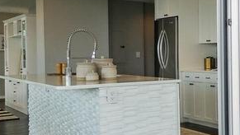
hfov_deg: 23.9
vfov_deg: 20.4
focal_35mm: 59
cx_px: 397
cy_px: 50
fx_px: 376
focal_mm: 16
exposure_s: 1/320
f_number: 9
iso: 640
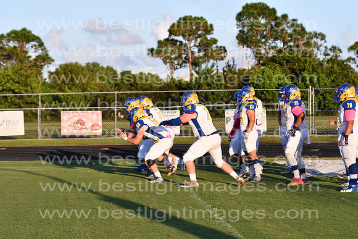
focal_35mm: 123
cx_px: 179
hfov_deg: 16.6
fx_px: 1223
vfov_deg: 11.2
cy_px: 120
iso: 400
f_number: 4
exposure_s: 1/3200
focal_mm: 82
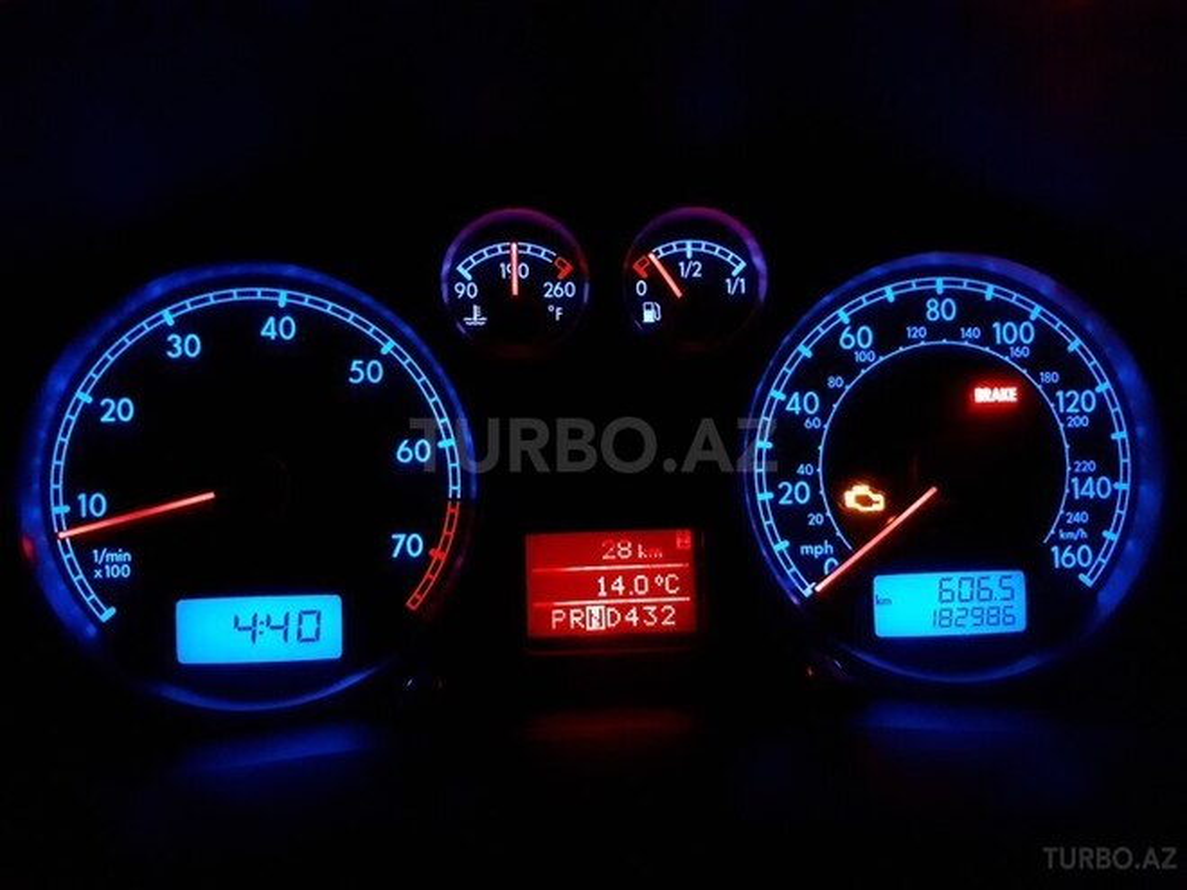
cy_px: 445
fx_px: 926
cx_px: 594
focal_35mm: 27
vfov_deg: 51.4
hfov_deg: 65.3
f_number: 1.9
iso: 2000
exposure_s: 1/10
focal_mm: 3.6
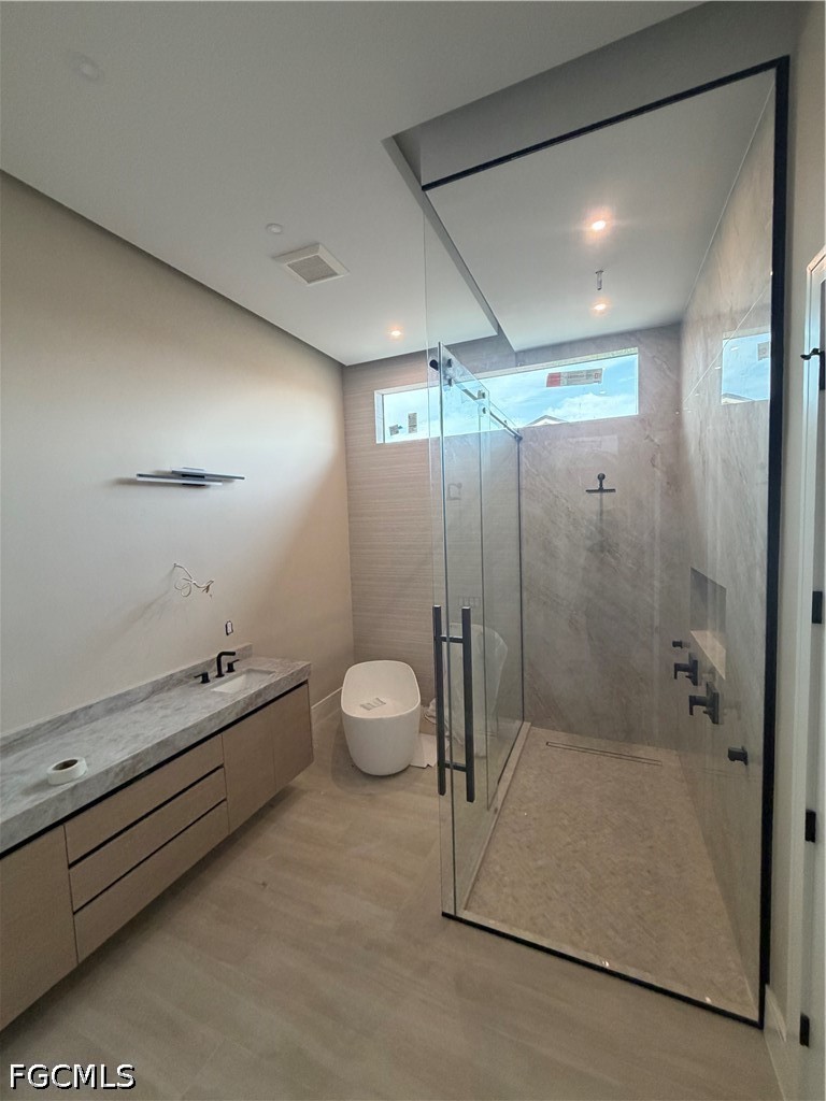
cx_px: 413
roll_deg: +2.3
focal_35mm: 14
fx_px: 445
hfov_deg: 85.7
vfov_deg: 102.1
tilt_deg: -2.7
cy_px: 550
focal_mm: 2.22
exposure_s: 1/112
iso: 320
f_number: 2.2
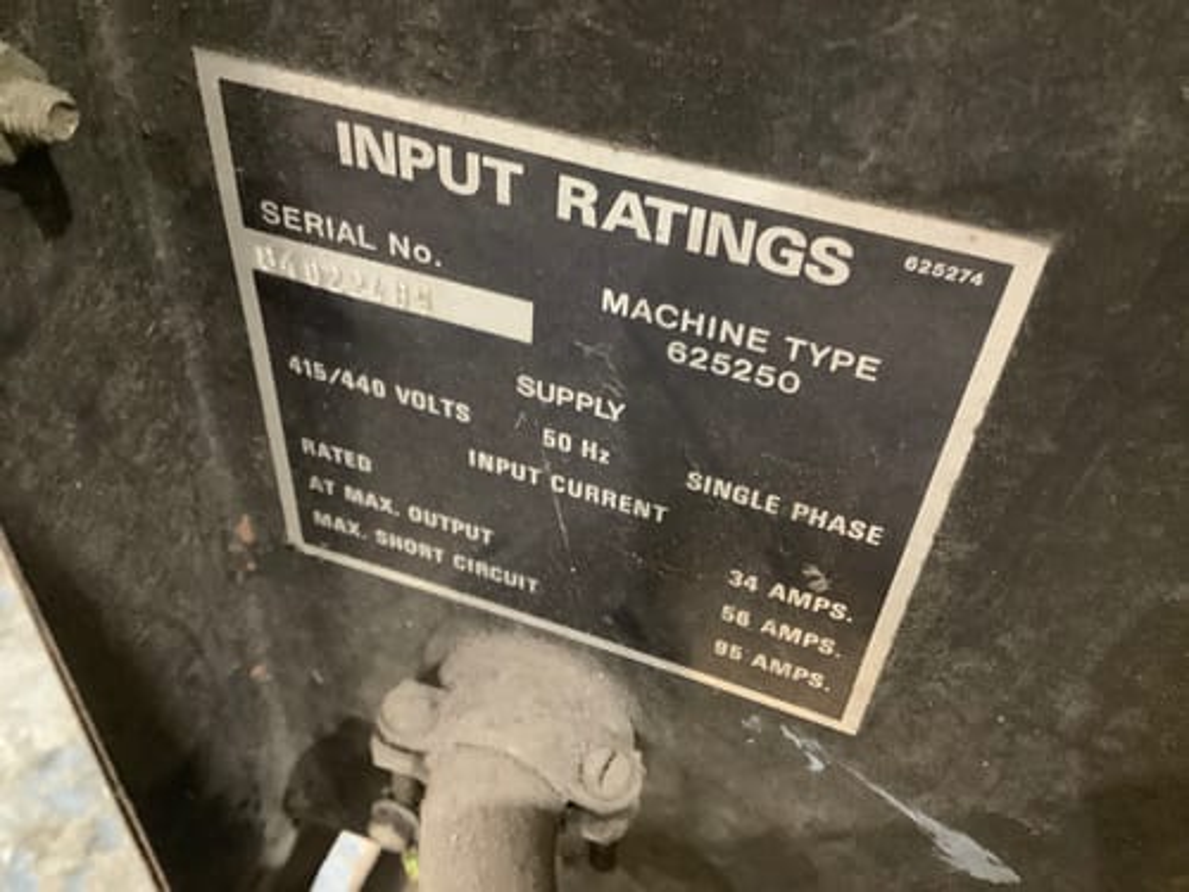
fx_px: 1065
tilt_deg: -42.3
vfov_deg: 45.4
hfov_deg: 58.4
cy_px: 446
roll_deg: -0.1
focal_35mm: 31
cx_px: 594
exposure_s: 1/20
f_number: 2.4
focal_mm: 3.3
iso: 640
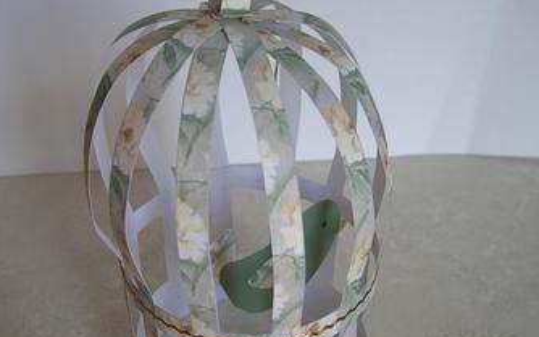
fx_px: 735
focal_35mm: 50
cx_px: 270
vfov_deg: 25.8
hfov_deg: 40.3
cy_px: 205
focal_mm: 5.4
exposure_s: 1/114
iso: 50
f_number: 2.8
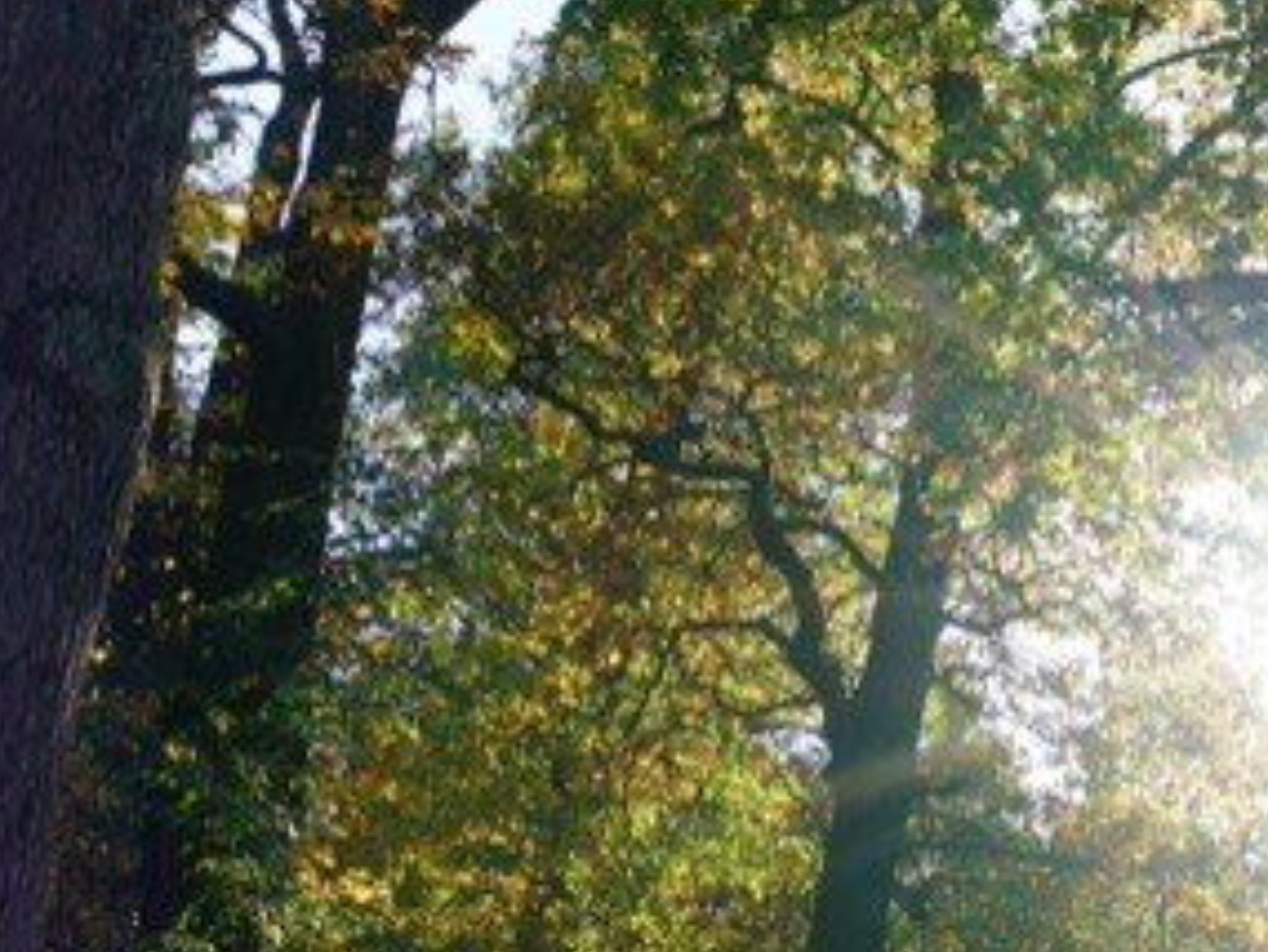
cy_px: 489
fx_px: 2492
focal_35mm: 68
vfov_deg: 21.6
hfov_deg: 25.3
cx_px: 1571
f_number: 8
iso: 400
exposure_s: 1/320
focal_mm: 16
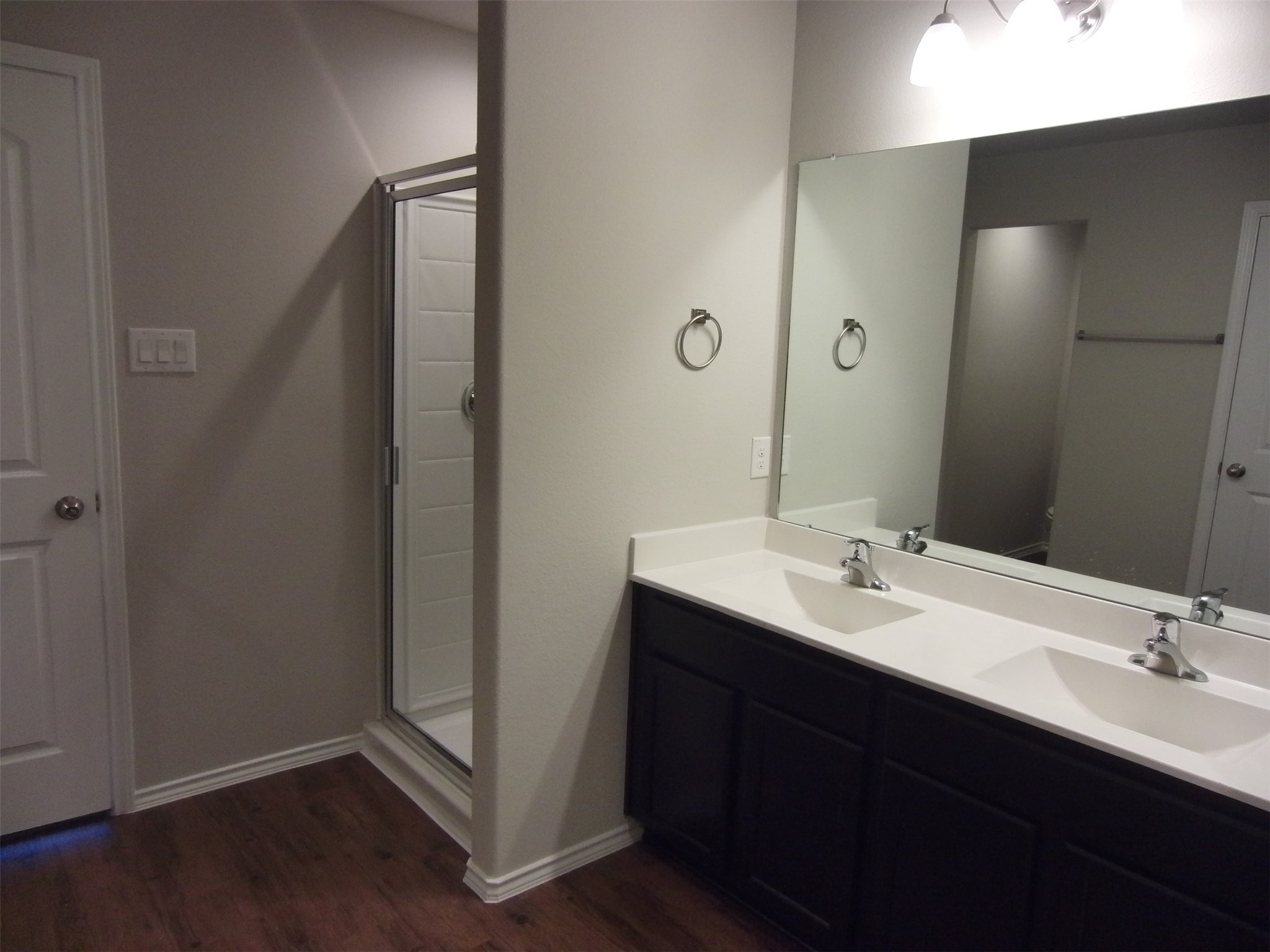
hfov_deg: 71.6
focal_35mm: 24
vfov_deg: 56.8
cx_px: 635
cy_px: 476
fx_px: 881
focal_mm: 4.3
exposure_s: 1/60
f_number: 3.2
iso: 200
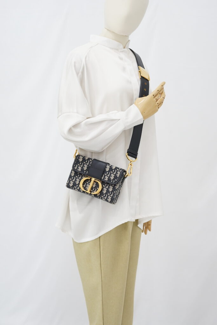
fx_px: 452
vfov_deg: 39.6
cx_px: 108
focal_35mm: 50
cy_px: 162
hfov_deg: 27.0
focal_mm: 50
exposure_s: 1/10
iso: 640
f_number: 6.3
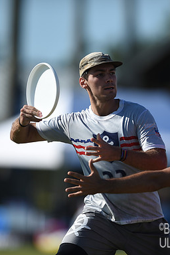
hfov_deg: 2.3
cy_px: 128
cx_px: 117
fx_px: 4278
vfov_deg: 3.4
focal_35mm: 604
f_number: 3.5
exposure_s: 1/2500
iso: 100
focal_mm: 400
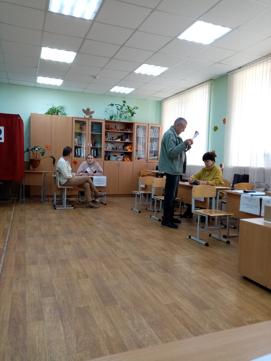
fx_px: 271
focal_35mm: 26
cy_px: 180
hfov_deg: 53.1
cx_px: 136
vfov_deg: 67.3
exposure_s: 1/33.3
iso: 108
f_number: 1.8
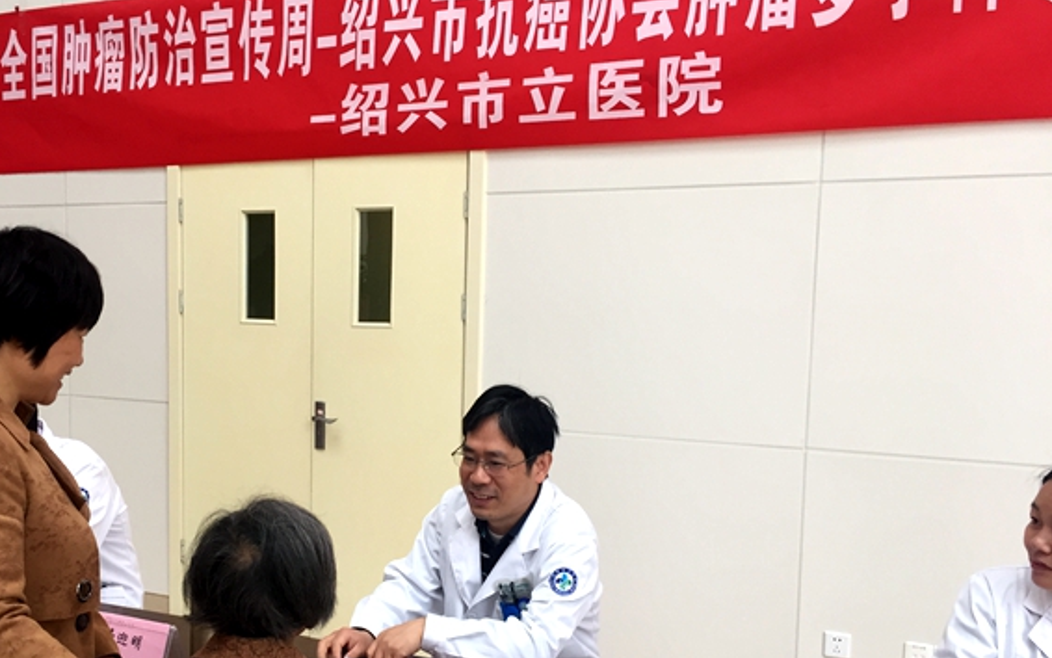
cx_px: 422
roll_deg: -0.8
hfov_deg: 51.2
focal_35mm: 38
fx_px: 1090
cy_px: 406
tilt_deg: -6.1
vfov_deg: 33.5
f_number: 2.2
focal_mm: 4.15
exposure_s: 1/33
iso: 32
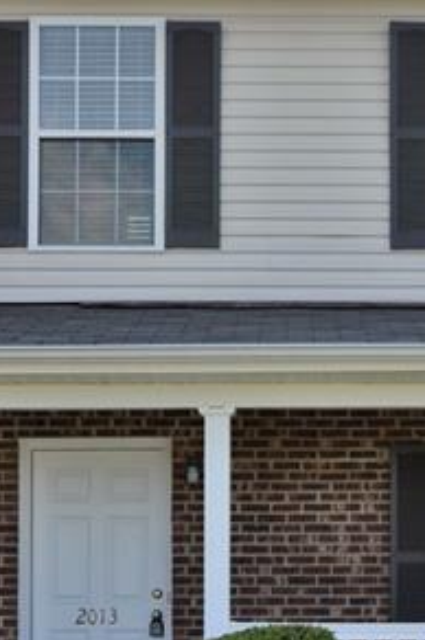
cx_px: 342
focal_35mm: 79
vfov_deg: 25.2
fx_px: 1402
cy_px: 522
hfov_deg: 17.1
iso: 100
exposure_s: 1/250
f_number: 7.1
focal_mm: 20
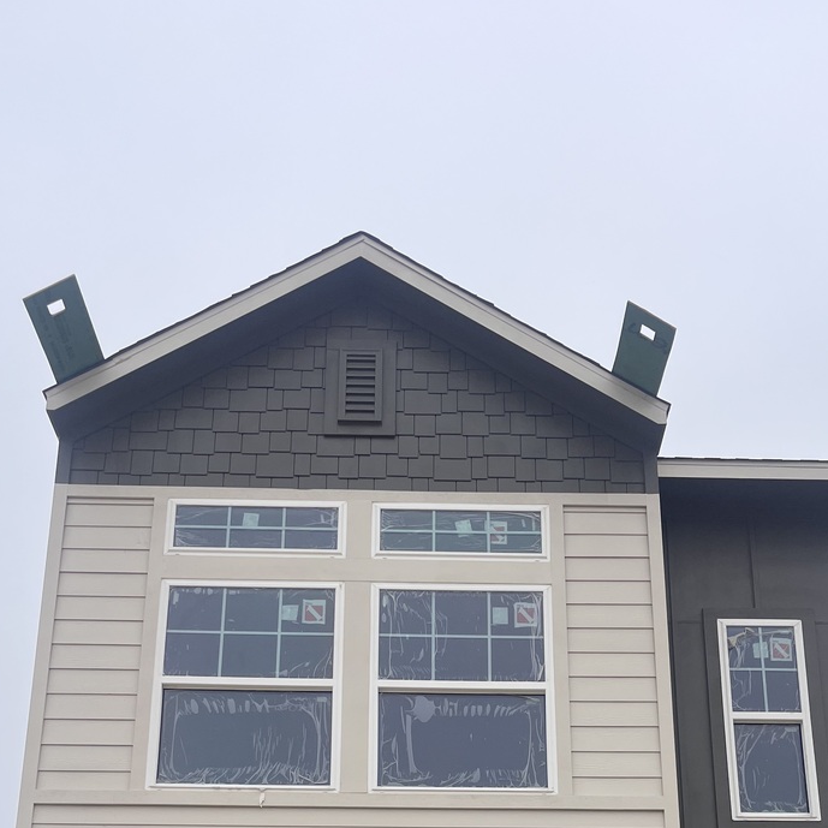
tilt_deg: +20.0
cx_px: 465
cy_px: 844
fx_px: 1299
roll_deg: +0.2
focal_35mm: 48
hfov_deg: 35.3
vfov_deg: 32.3
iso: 50
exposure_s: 1/4854
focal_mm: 5.1
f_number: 1.6
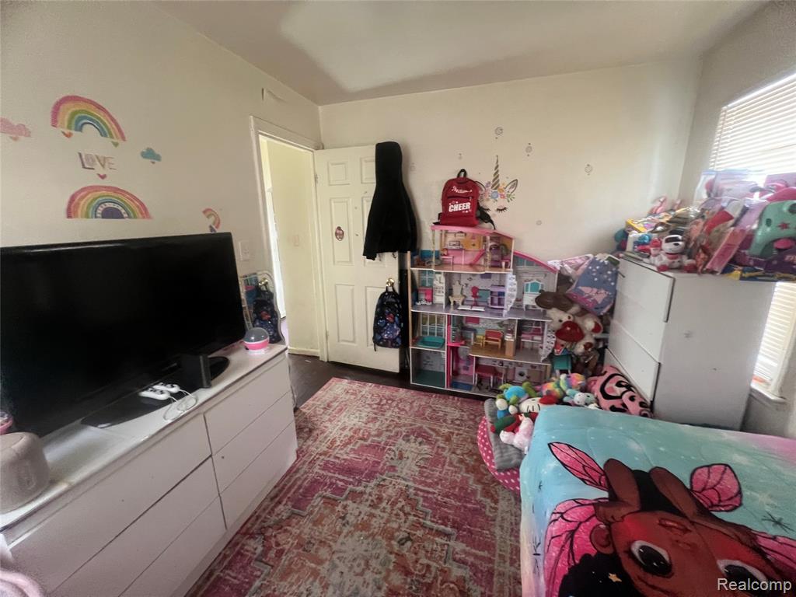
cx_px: 398
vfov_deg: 89.9
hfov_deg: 106.2
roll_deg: +0.3
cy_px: 298
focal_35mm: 13
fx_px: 299
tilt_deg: -12.6
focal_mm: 1.57
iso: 400
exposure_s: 1/60
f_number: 1.8
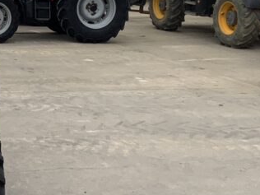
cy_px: 31
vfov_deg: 15.6
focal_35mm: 94
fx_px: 706
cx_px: -26
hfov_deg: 19.9
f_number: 1.8
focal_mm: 3
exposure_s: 1/1055
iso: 16
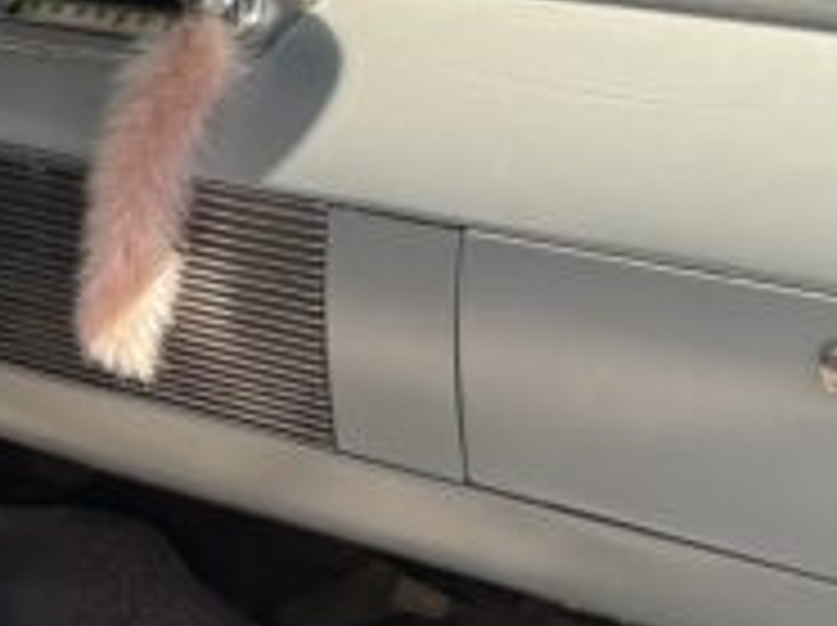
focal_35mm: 112
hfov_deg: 16.7
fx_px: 2705
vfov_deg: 13.2
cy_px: 446
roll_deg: -5.7
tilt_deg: -11.6
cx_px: -207
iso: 32
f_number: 1.6
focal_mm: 4.2
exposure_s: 1/362
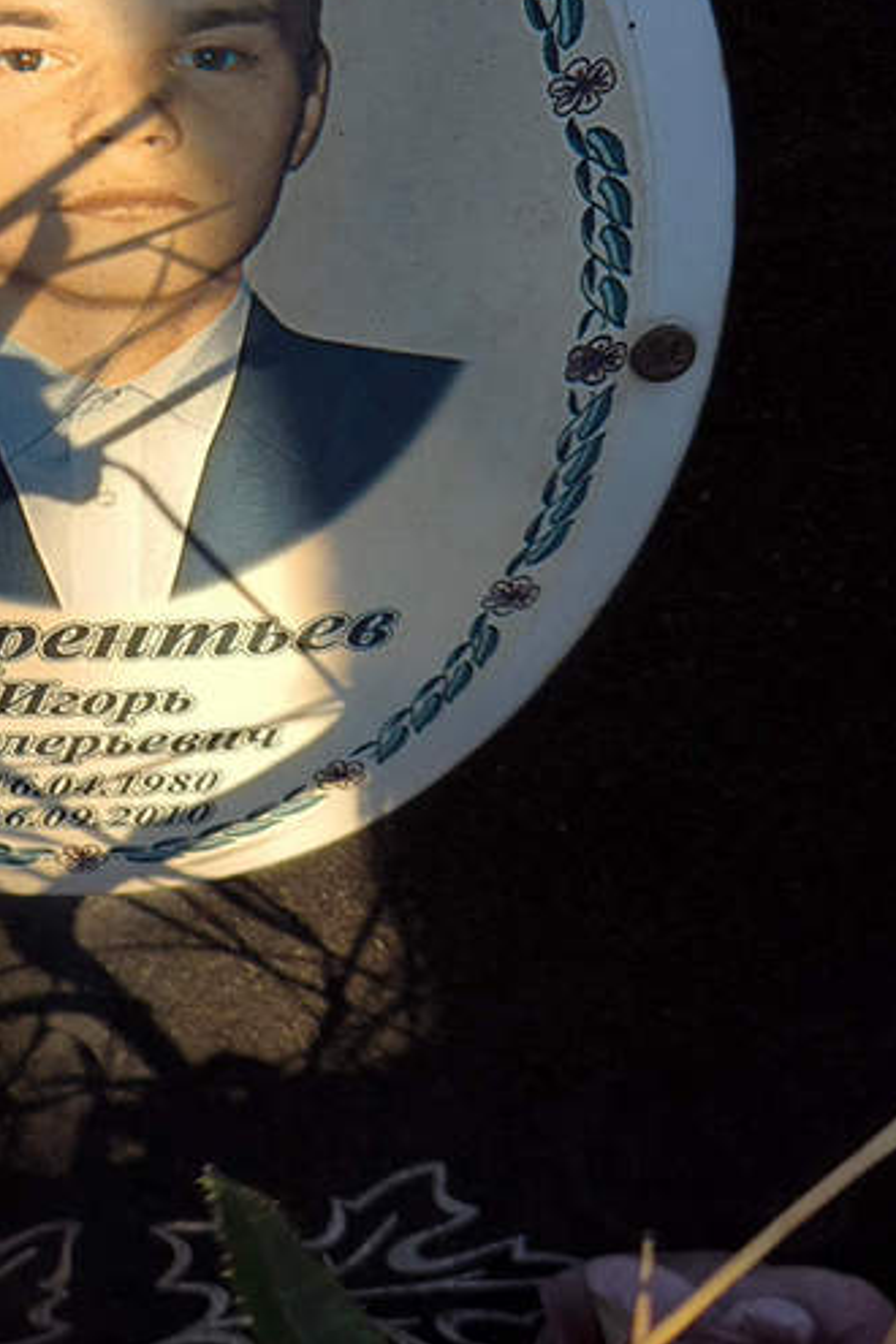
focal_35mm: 84
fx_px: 3136
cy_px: 581
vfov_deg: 24.2
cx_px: -69
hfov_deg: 15.8
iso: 50
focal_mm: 4.71
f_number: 1.7
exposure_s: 1/499
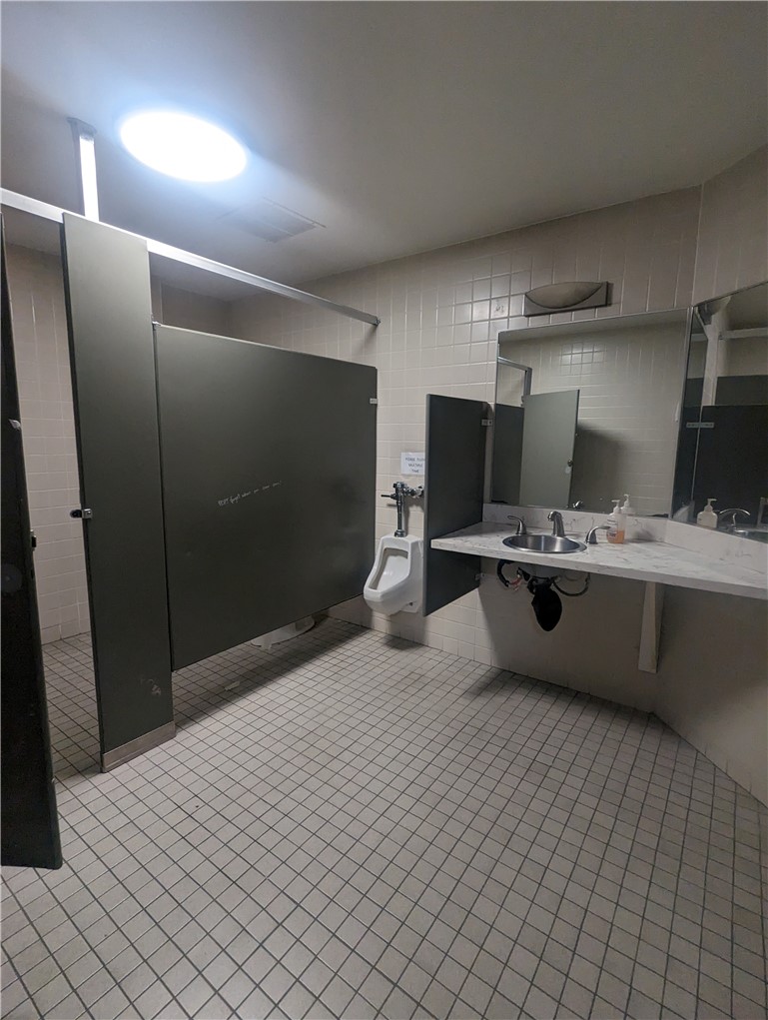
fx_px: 472
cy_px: 510
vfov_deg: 94.4
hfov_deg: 78.3
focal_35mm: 16
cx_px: 384
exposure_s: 1/120
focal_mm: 2.35
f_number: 2.2
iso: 362
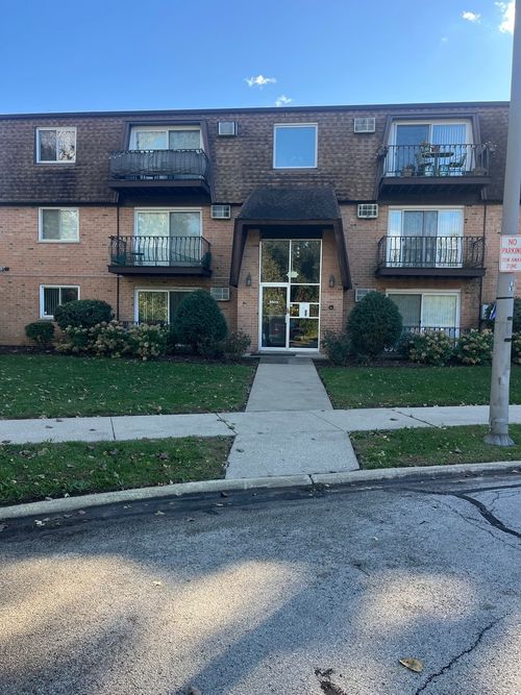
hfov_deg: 53.0
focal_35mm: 26
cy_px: 348
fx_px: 522
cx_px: 260
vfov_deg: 67.3
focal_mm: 5.1
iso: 50
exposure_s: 1/527
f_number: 1.6
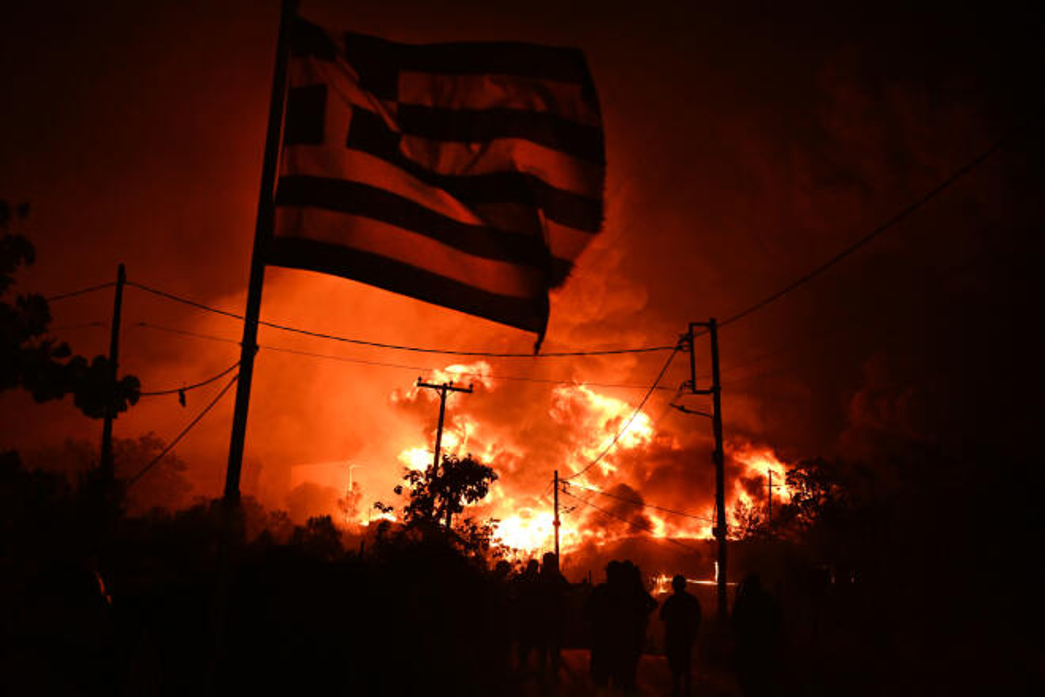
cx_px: 522
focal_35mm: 36
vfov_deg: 36.9
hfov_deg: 53.1
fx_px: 1045
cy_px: 348
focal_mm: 36
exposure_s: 1/320
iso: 4000
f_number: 5.6
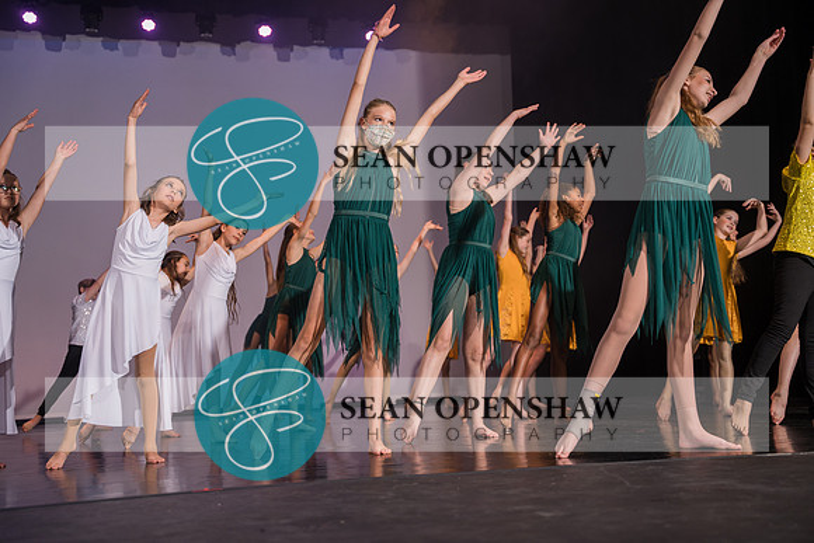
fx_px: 1018
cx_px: 407
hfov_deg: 43.6
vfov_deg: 29.9
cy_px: 272
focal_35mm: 45
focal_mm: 45
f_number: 2.8
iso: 400
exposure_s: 1/500
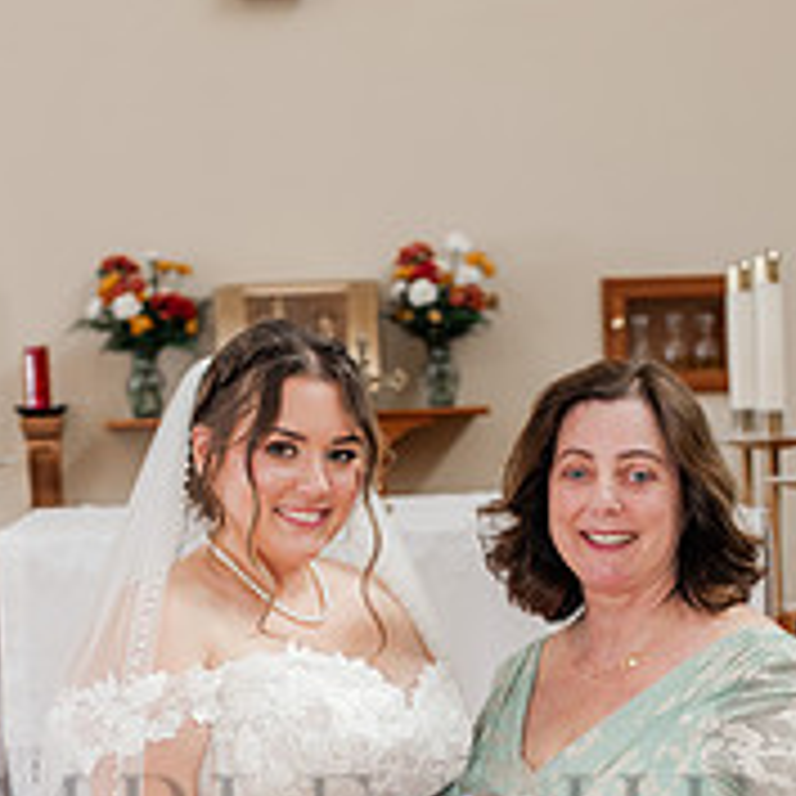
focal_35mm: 108
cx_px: 441
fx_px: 2810
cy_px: 899
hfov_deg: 16.1
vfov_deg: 15.6
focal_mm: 50
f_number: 4.5
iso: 640
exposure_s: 1/250
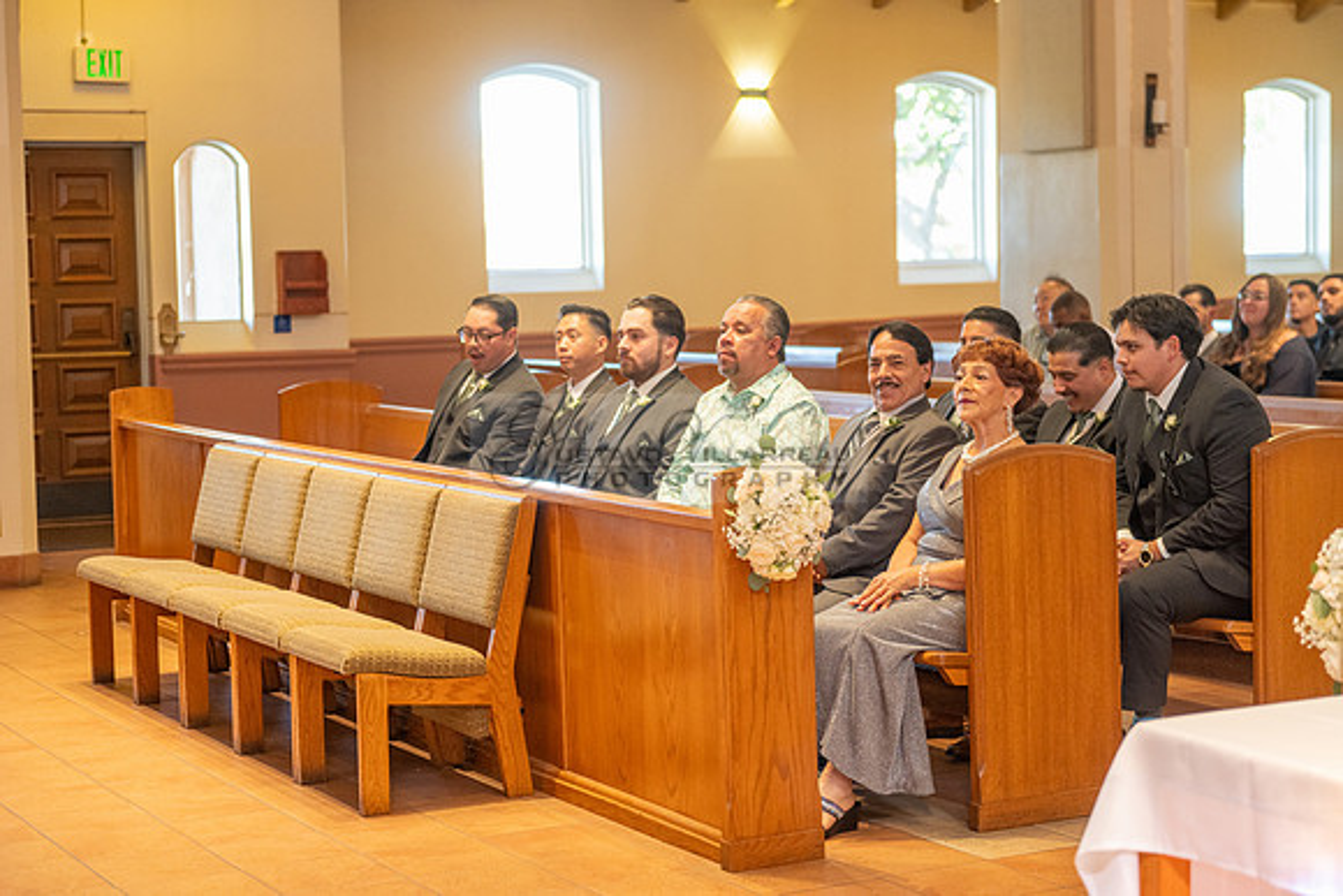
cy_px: 448
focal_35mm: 70
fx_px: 2612
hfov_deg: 28.8
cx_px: 672
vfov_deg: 19.5
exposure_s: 1/160
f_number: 2.8
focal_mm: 70
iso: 1600
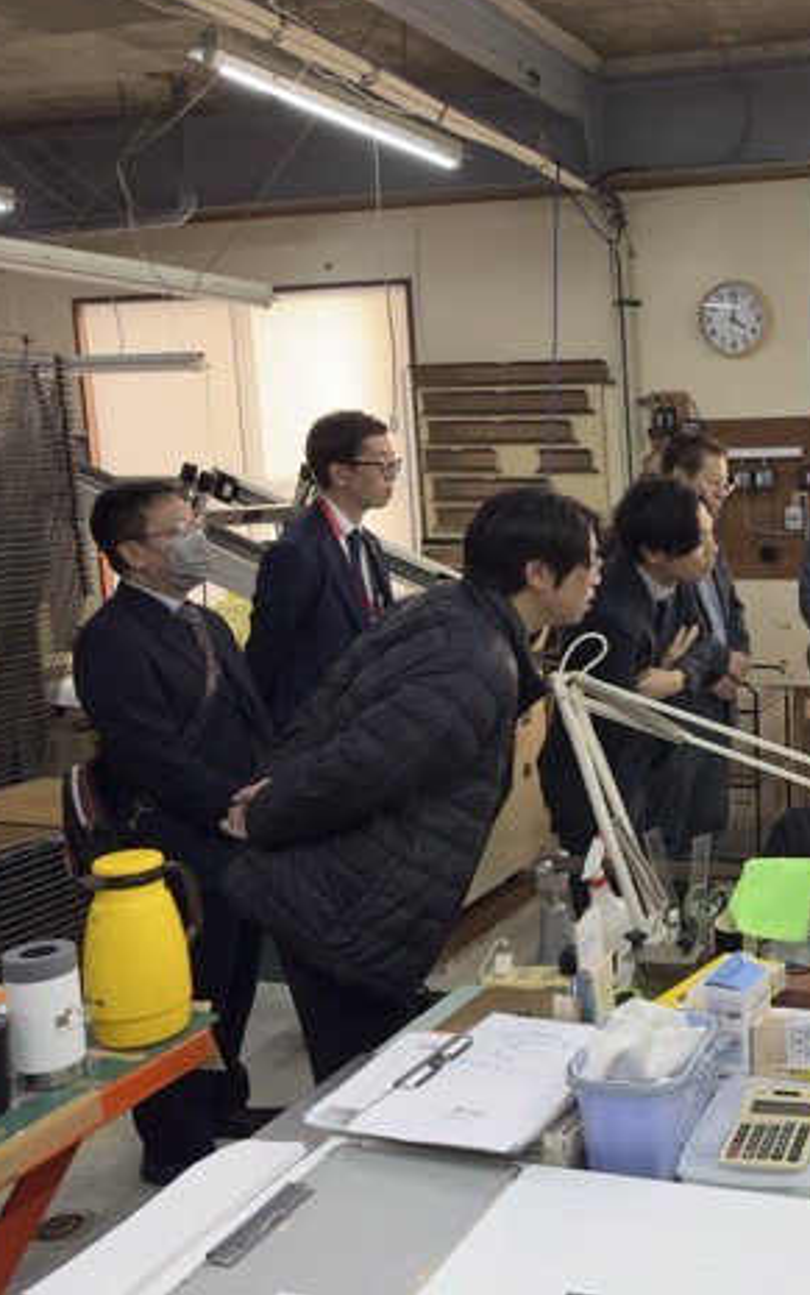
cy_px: 629
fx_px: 1235
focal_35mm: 35
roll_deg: +1.8
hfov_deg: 33.0
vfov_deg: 55.3
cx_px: 829
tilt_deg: -7.8
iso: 100
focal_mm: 6.86
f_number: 1.78
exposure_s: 1/60
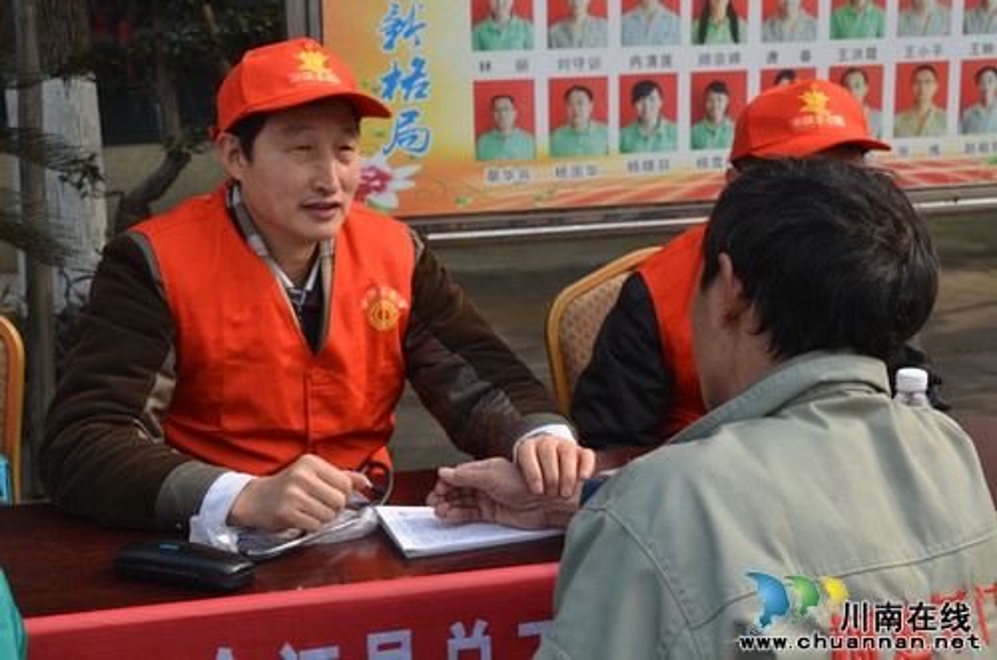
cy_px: 330
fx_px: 1492
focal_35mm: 54
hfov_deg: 36.9
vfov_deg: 24.9
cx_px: 498
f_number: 8
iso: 140
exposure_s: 1/250
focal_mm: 36
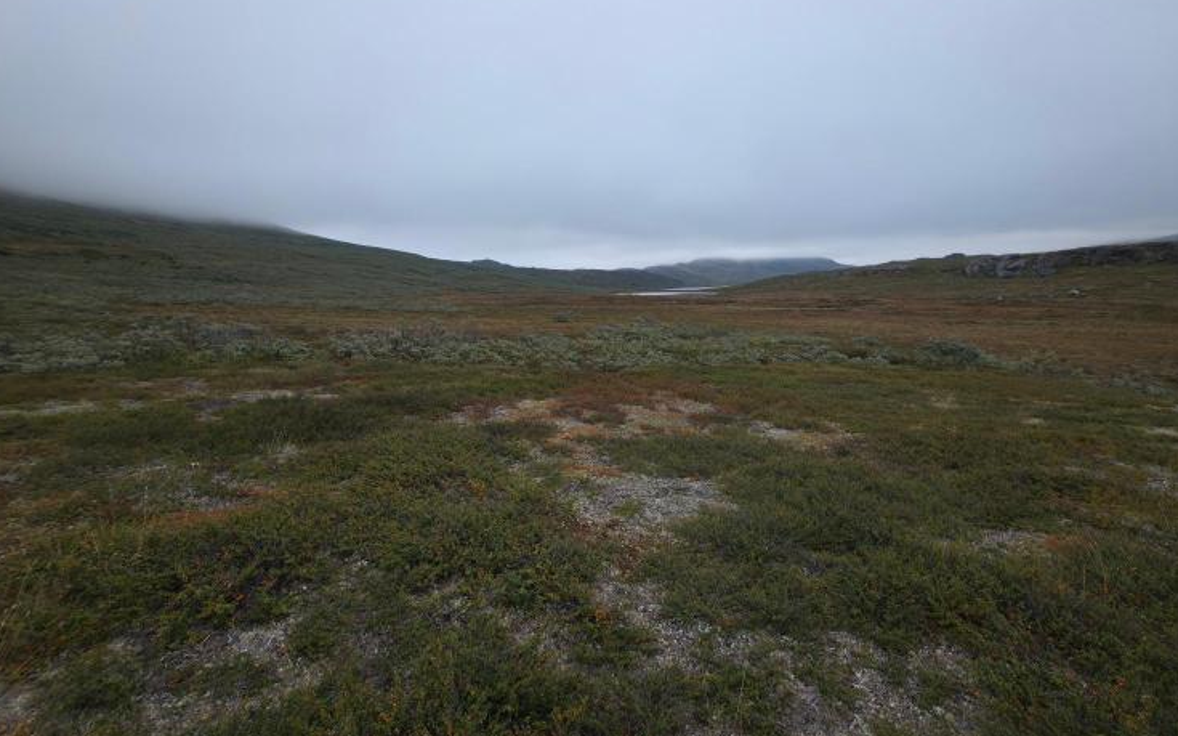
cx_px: 622
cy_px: 305
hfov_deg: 101.4
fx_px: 481
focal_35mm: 15
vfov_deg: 74.2
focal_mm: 2.2
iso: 20
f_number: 1.9
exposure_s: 1/192
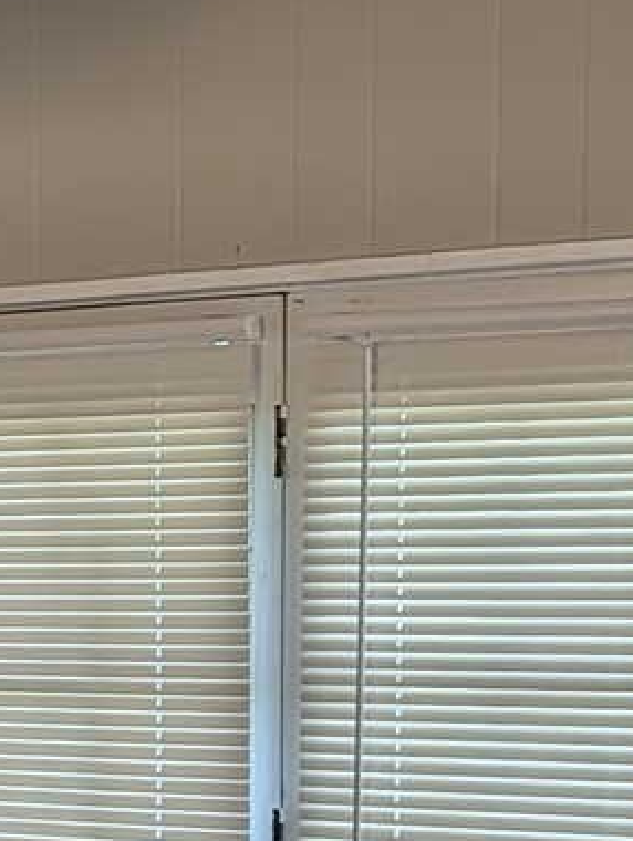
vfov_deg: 15.1
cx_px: -893
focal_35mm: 129
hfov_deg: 10.0
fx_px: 3138
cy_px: 714
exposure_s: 1/120
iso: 82
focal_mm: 6.9
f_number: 1.68
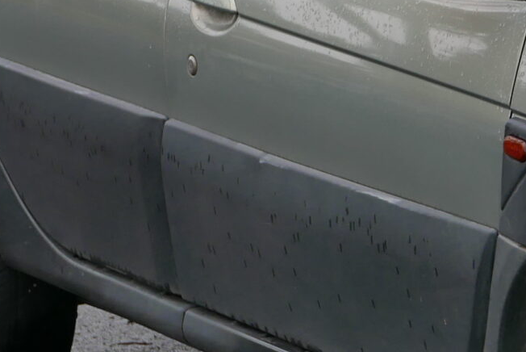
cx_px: 827
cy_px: 151
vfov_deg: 6.5
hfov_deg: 9.4
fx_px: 3100
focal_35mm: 212
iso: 200
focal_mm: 24.5
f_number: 4.5
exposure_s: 1/125
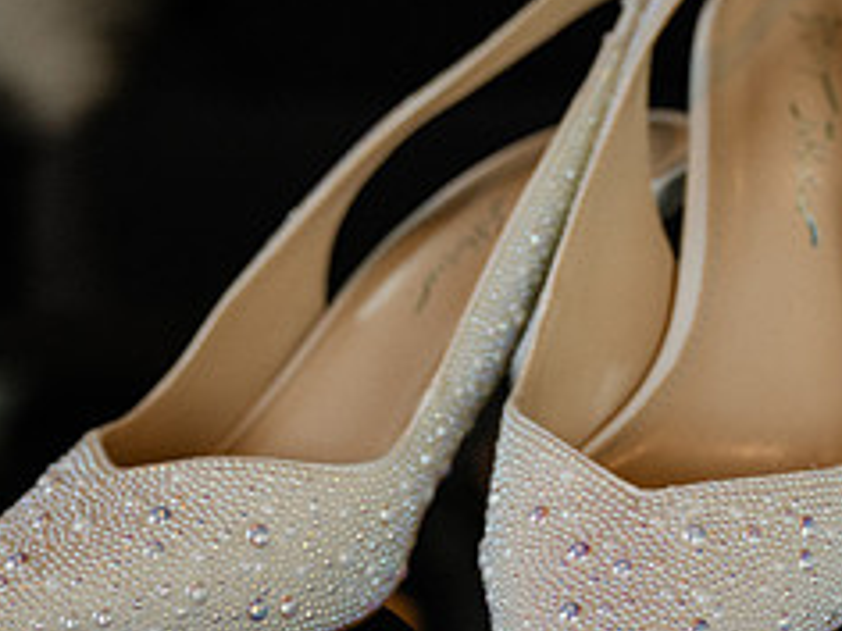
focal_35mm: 137
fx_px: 3332
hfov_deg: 14.4
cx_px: 510
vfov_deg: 10.8
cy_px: 469
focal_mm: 58
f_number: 4
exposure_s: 1/320
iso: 1100
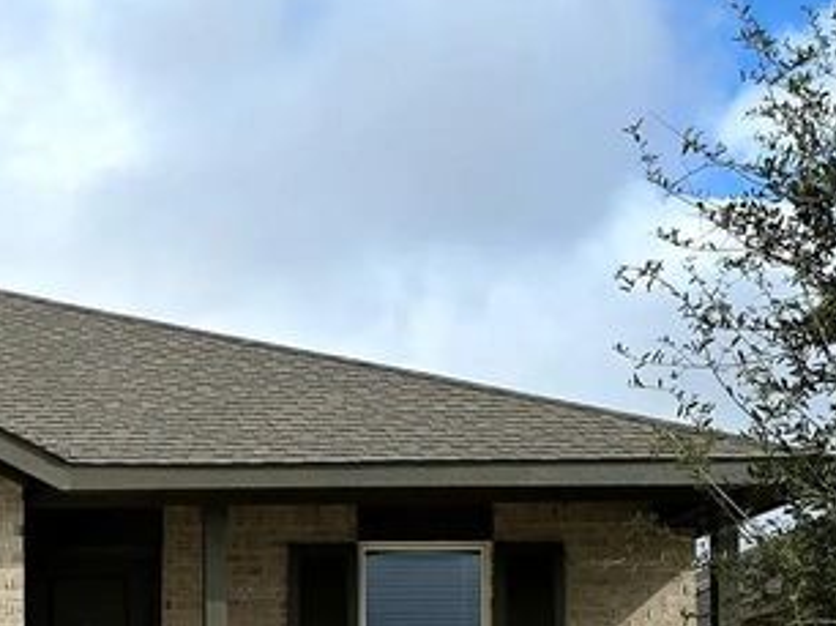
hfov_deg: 23.7
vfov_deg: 18.3
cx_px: -96
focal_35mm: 77
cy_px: 719
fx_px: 1858
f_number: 1.7
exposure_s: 1/1429
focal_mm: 6.3
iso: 12
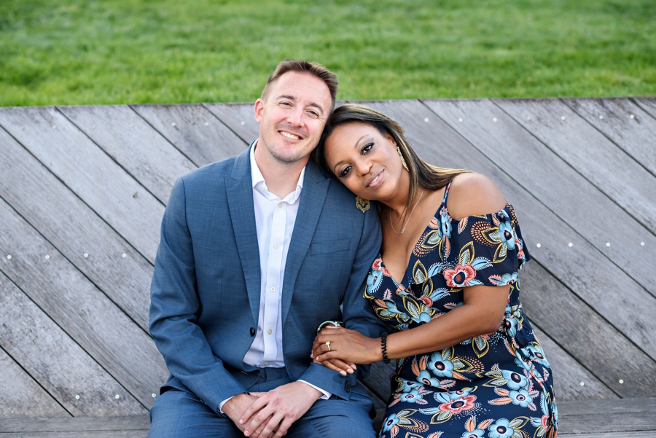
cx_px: 328
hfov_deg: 23.9
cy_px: 219
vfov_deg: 16.1
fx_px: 1550
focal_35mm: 85
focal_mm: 85
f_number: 2.8
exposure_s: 1/400
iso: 320
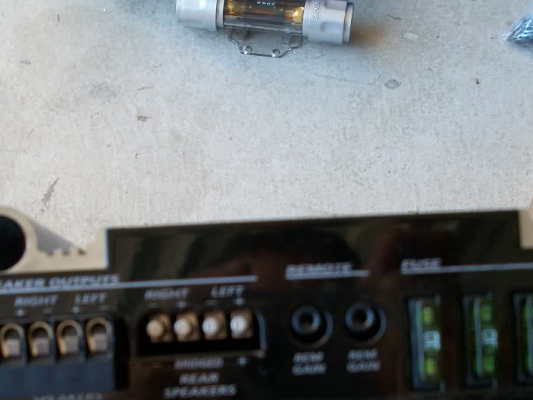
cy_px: 331
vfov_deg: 23.6
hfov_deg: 31.7
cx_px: 289
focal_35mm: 61
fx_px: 939
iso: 80
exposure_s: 1/40
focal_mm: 6.3
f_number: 3.1
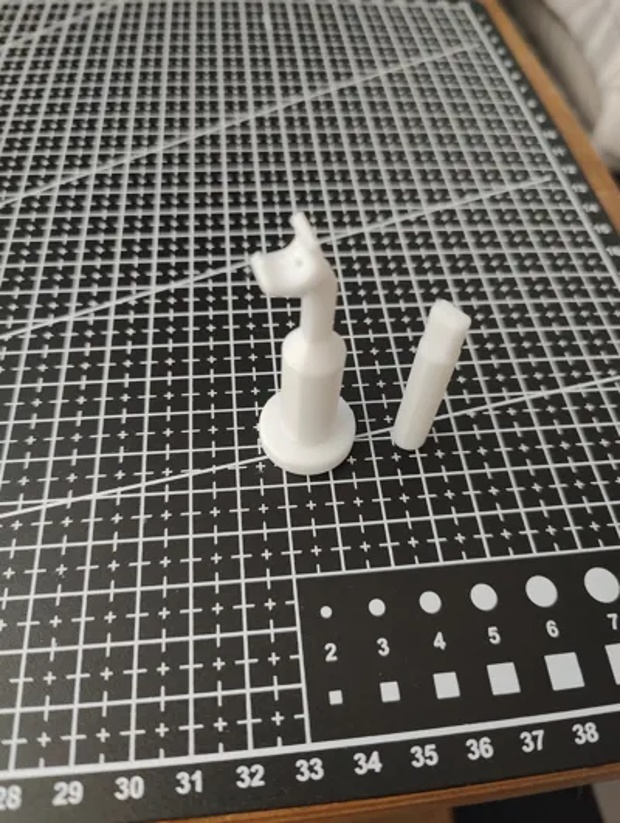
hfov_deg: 59.0
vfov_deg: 73.8
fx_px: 548
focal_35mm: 23
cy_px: 412
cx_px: 310
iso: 800
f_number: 1.8
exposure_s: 1/65
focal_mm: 6.06
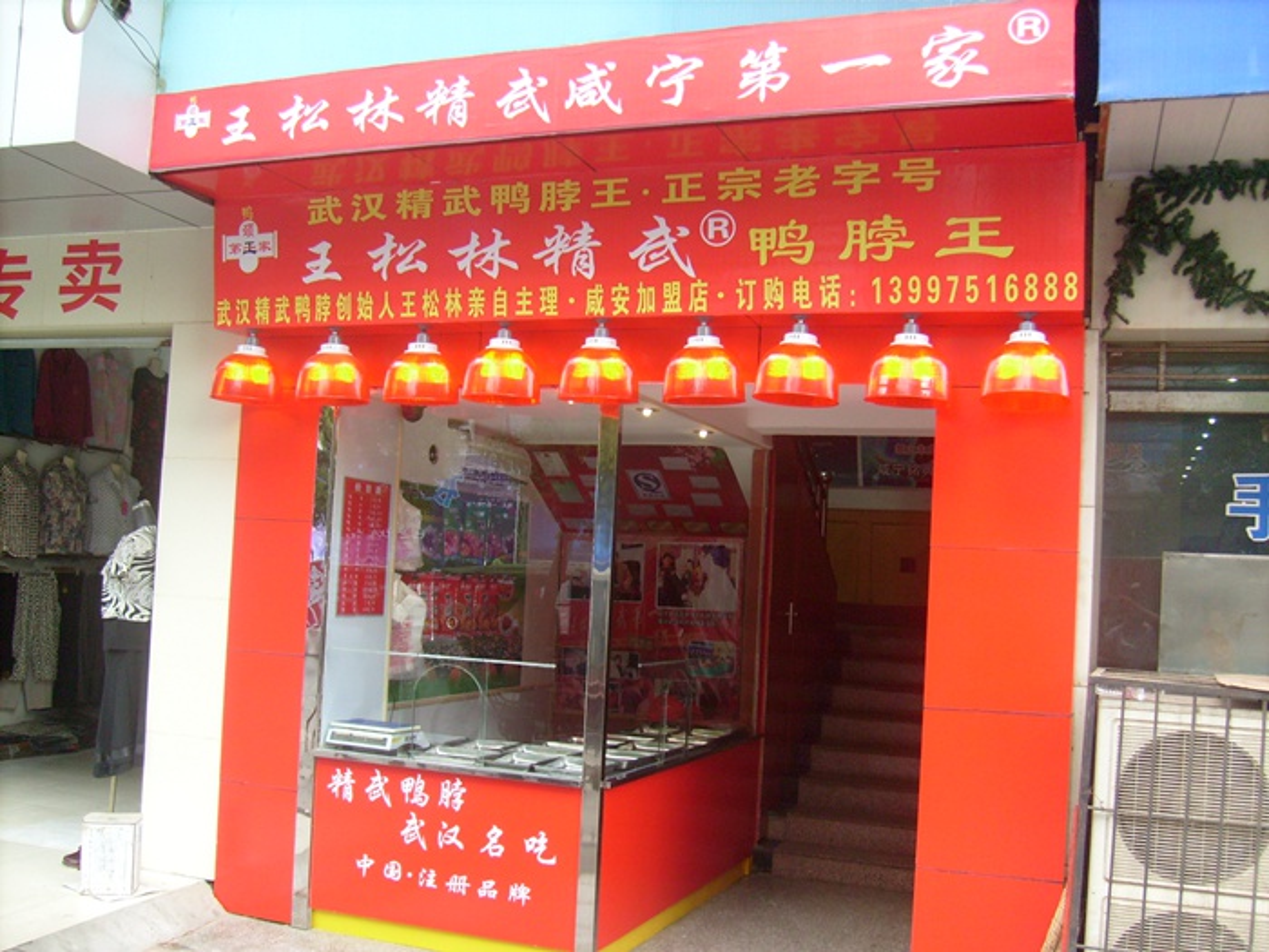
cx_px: 634
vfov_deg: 40.7
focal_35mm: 35
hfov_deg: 52.6
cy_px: 476
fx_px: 1283
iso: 80
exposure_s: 1/90
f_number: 2.8
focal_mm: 5.8
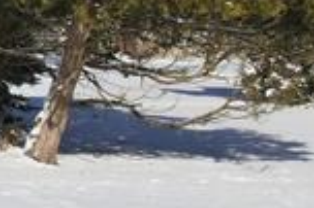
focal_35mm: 148
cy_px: 74
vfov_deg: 9.2
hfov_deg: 9.9
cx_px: -667
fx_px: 1289
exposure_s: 1/500
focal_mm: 8.4
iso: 100
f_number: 2.8
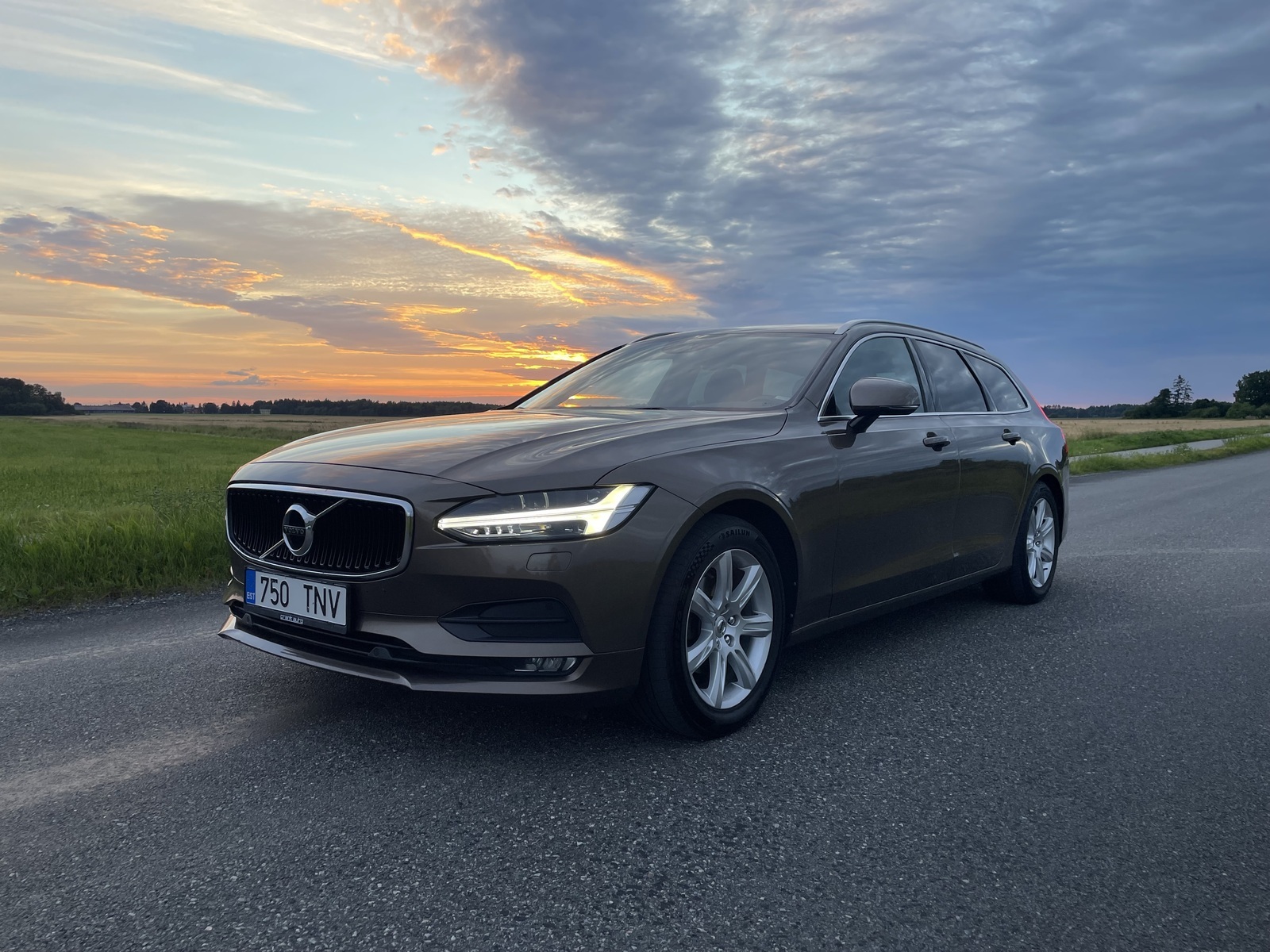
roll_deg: -0.5
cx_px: 635
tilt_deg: -4.0
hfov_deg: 67.3
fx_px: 954
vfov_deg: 53.1
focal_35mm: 26
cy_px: 476
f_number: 1.6
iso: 32
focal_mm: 4.2
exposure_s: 1/152
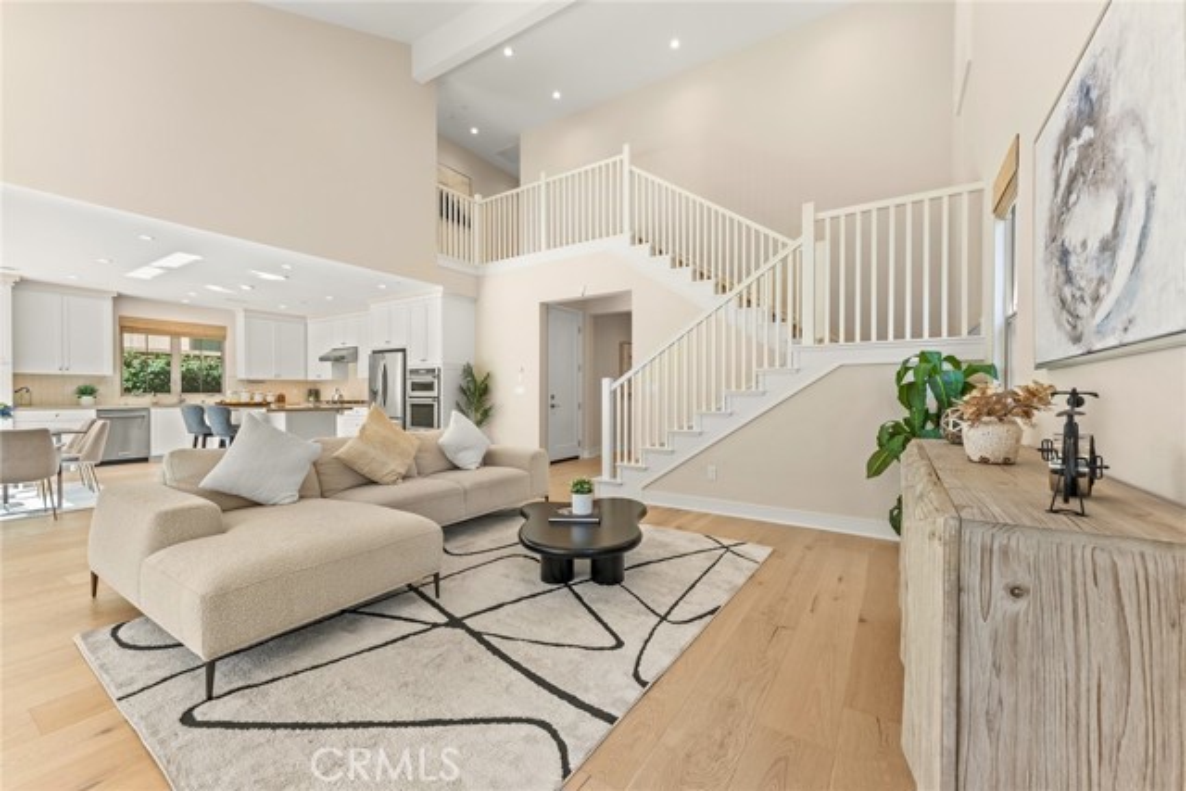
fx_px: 461
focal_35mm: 14
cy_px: 396
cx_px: 593
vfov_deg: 81.2
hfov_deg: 104.2
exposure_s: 1/15
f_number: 6.3
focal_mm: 14
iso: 320
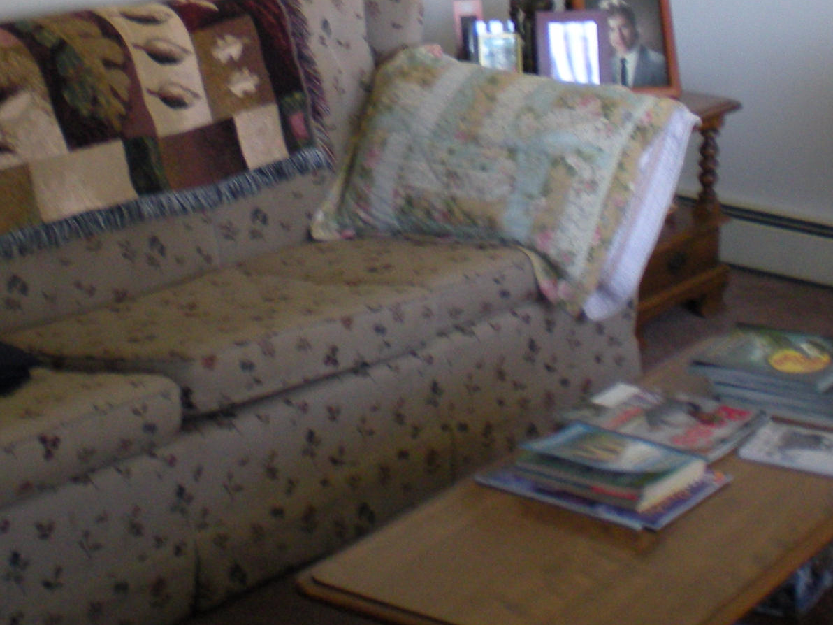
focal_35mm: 85
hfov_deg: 23.0
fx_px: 2045
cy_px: -60
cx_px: 401
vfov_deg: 16.8
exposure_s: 1/35
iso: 200
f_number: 3.1
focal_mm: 6.3
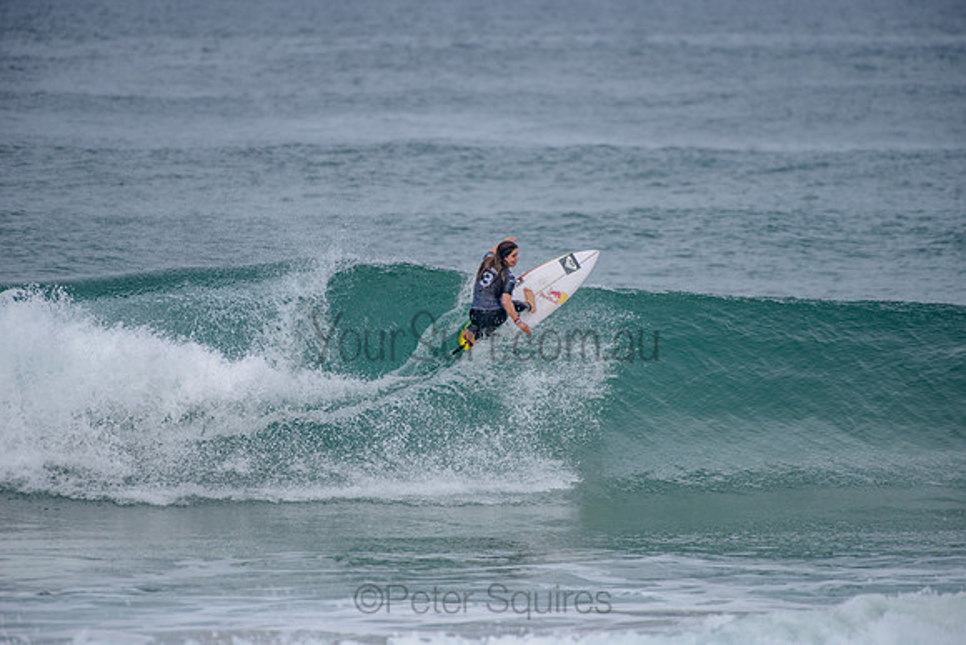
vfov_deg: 2.8
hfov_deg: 4.1
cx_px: 483
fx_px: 13419
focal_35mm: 500
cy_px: 322
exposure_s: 1/2000
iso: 250
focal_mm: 500
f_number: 5.6
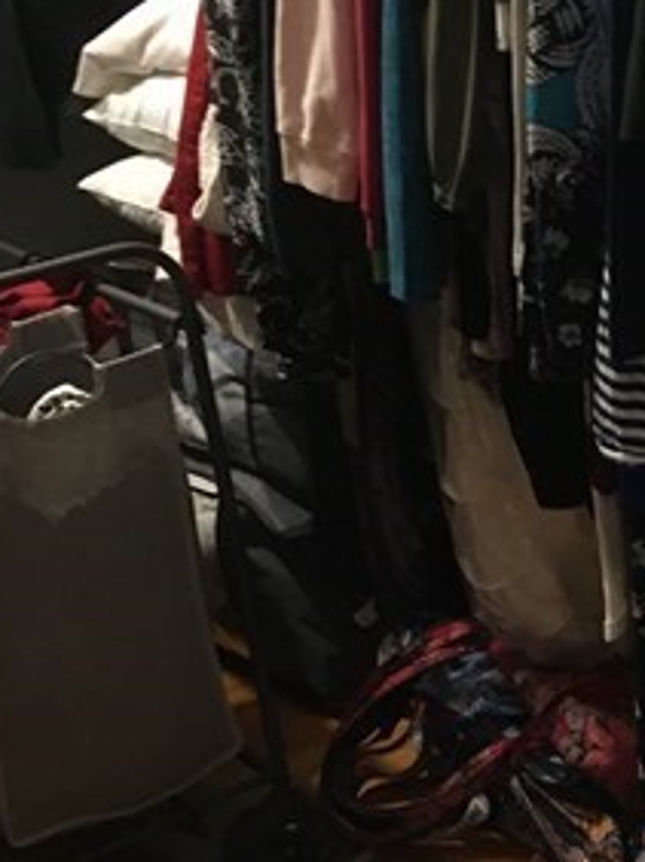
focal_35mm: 79
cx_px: 746
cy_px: 324
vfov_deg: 24.7
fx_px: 1966
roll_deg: +4.5
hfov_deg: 17.8
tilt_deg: -19.5
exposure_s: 1/15
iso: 400
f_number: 2.2
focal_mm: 4.15
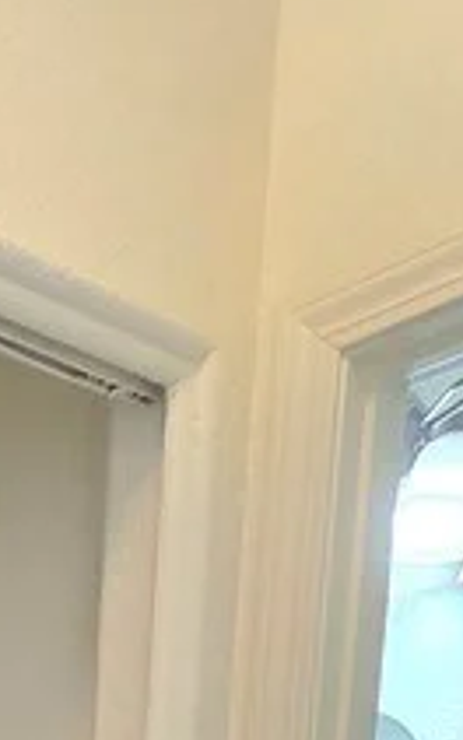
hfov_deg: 15.3
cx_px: -484
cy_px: 1445
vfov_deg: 19.4
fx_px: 1352
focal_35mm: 67
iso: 100
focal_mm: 2.2
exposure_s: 1/60.2
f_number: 2.2
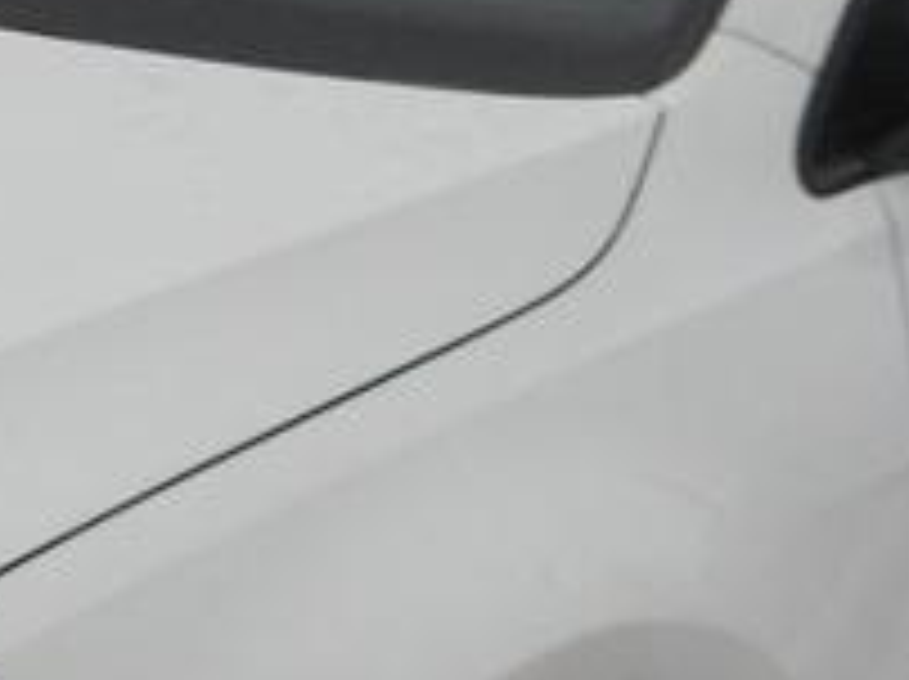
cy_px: 5
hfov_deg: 8.9
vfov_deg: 6.7
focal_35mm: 222
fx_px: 5823
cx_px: 76
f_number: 3.5
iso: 80
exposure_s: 1/90
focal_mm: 6.3
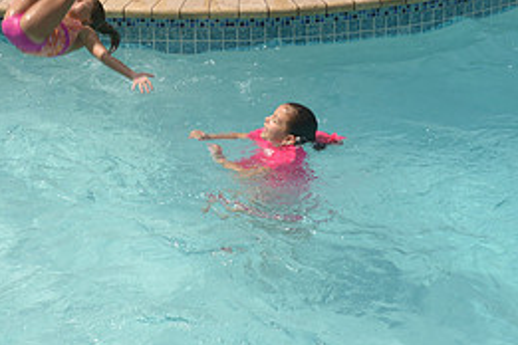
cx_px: 141
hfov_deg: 28.1
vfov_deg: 18.9
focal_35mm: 71
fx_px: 1022
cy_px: 49
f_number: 13
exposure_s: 1/160
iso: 125
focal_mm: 32
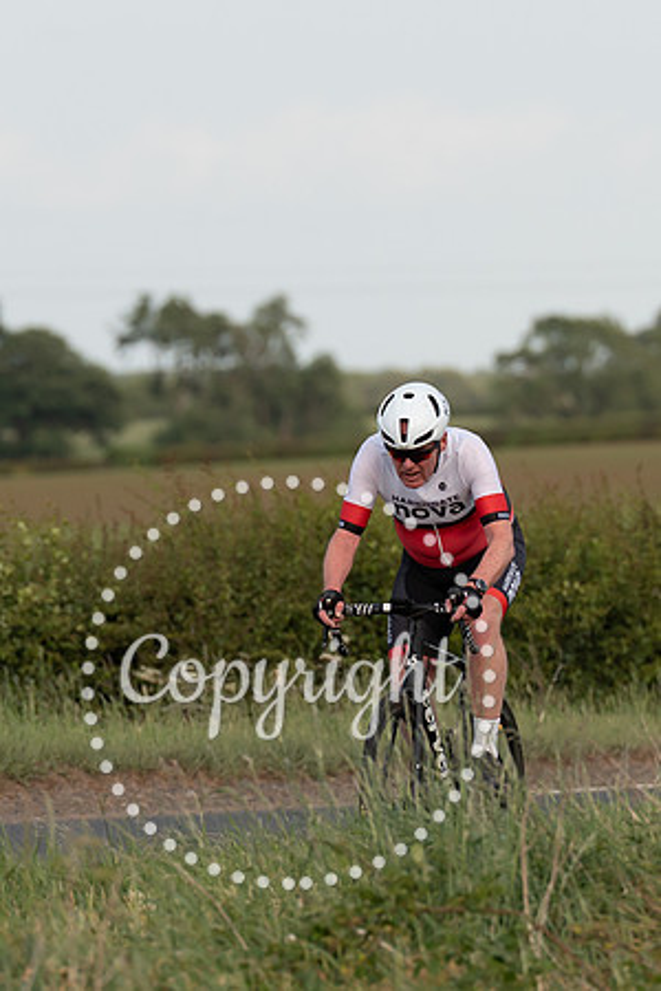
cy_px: 639
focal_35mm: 580
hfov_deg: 2.4
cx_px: 493
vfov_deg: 3.6
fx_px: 15967
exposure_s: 1/1000
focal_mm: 197
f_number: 4
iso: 250
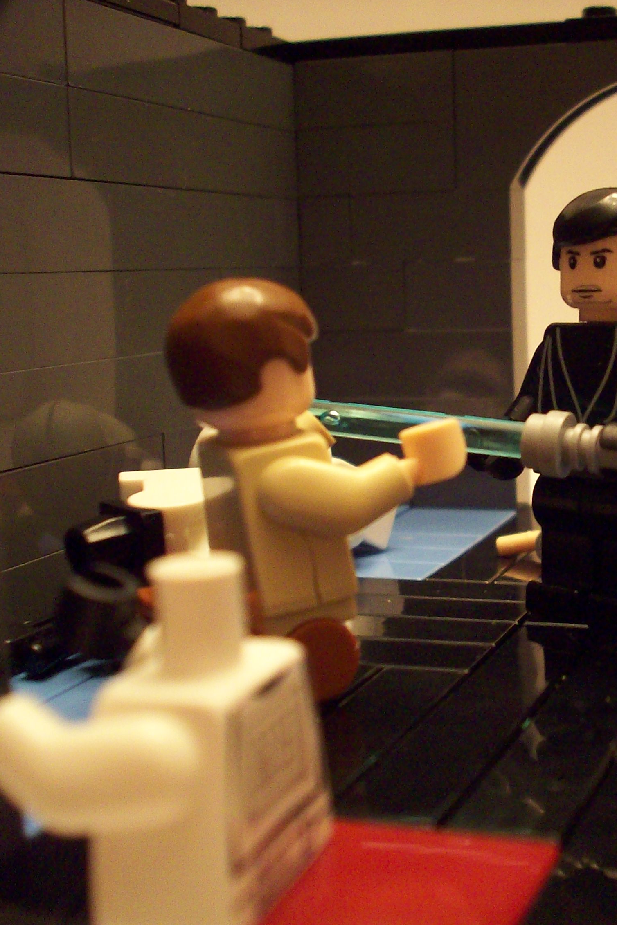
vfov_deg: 38.2
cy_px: 465
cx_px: 518
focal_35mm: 52
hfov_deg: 25.4
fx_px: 1337
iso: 200
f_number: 2.8
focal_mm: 6.2
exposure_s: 1/8
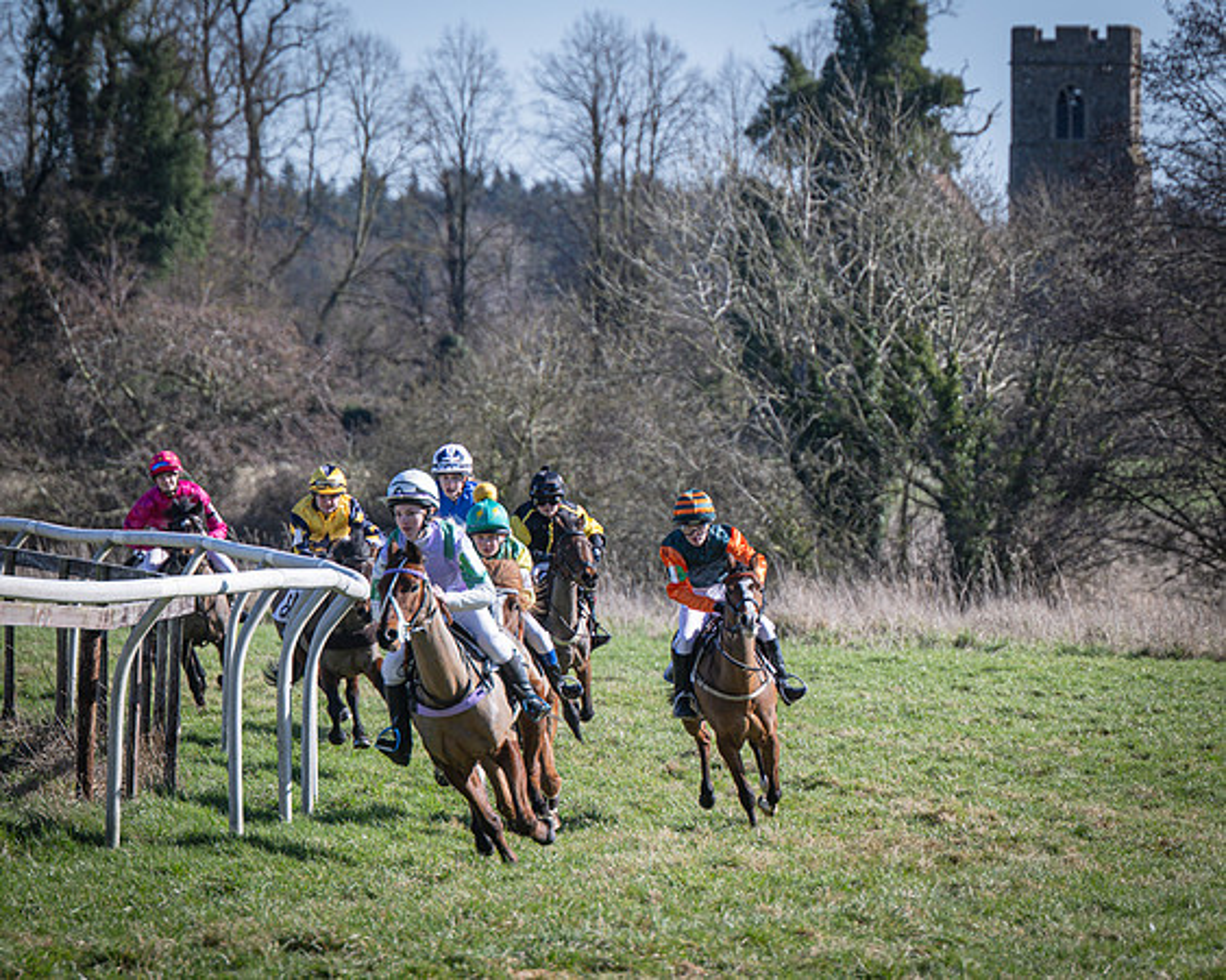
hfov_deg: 6.6
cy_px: 533
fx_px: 10649
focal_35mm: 294
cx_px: 760
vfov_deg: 5.3
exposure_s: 1/1000
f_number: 4
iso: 125
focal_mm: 155
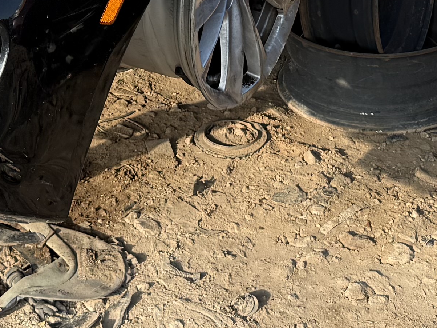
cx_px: 76
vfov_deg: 11.9
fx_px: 1439
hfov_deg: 17.1
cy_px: -268
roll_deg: +3.9
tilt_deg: -11.2
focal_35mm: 114
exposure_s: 1/1410
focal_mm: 6.76
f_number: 1.78
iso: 80
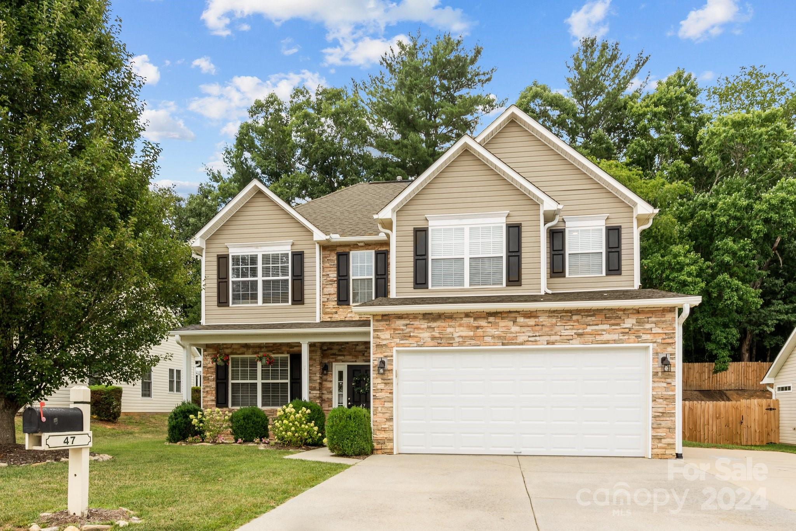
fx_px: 531
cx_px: 398
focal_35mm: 24
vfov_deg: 53.1
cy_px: 266
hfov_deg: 73.7
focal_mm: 16
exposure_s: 1/50
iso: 100
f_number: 10
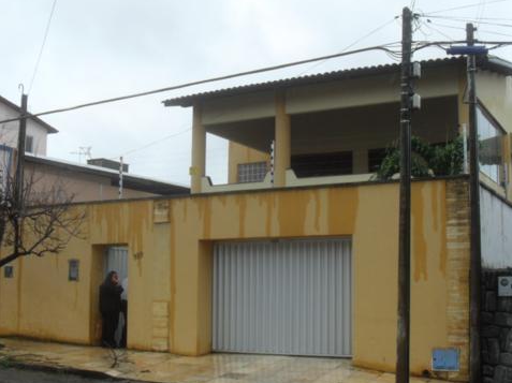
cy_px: 217
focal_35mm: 47
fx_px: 695
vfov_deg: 30.8
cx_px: 257
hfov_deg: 40.5
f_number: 3.2
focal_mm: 6.3
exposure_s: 1/350
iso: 100
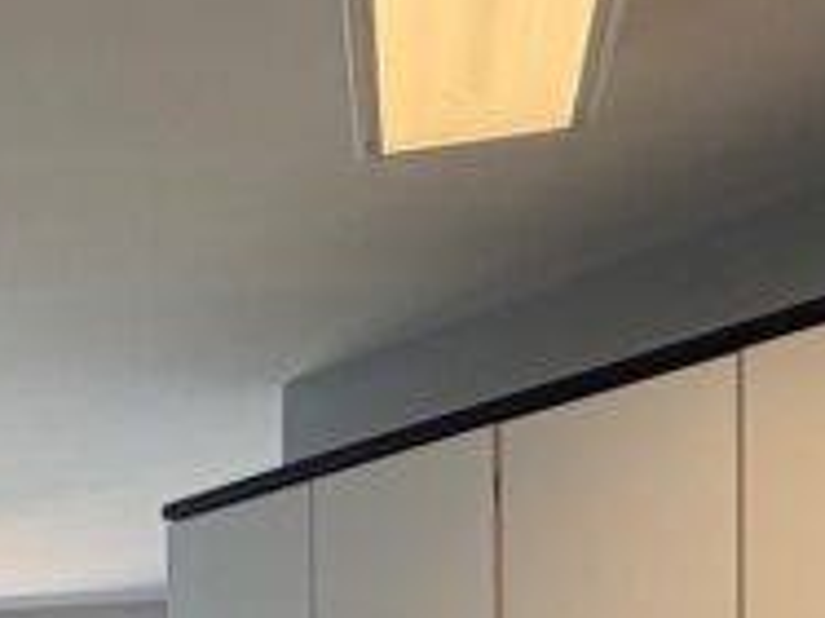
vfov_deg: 16.6
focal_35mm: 80
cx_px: -240
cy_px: 953
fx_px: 1905
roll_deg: +0.4
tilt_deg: -1.6
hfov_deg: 22.0
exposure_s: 1/120
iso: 200
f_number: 2.2
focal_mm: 2.22
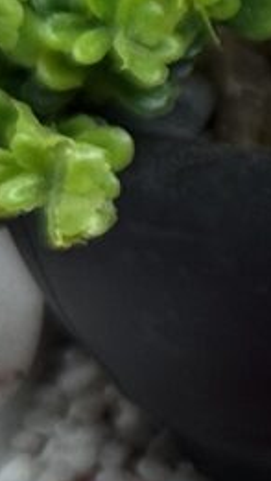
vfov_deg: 7.0
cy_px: 203
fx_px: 3931
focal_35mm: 308
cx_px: 1344
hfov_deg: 3.6
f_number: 1.78
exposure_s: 1/100
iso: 64
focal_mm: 6.76
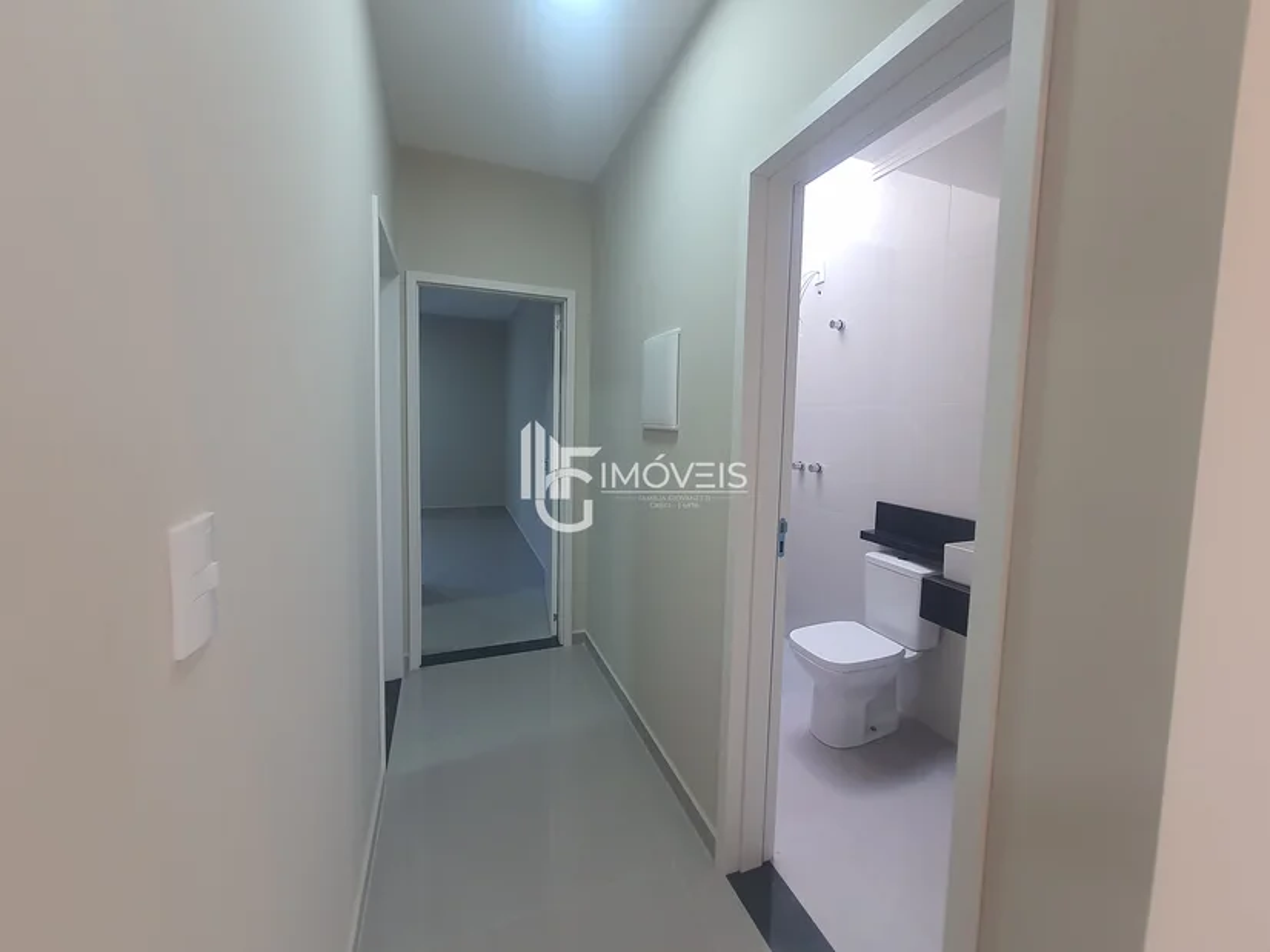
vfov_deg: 89.9
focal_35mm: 13
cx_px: 635
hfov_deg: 106.2
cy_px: 476
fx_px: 477
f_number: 2.2
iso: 125
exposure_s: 1/60
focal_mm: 1.74
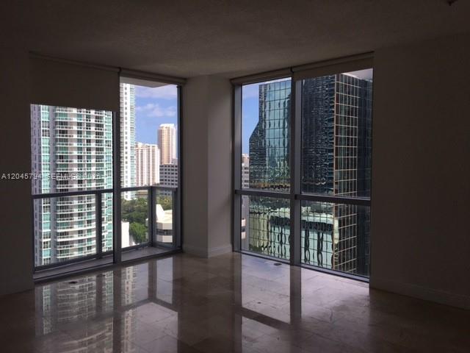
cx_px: 235
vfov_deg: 48.2
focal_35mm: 29
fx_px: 394
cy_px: 176
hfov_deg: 61.7
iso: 25
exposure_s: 1/458
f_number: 2.2
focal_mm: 4.15
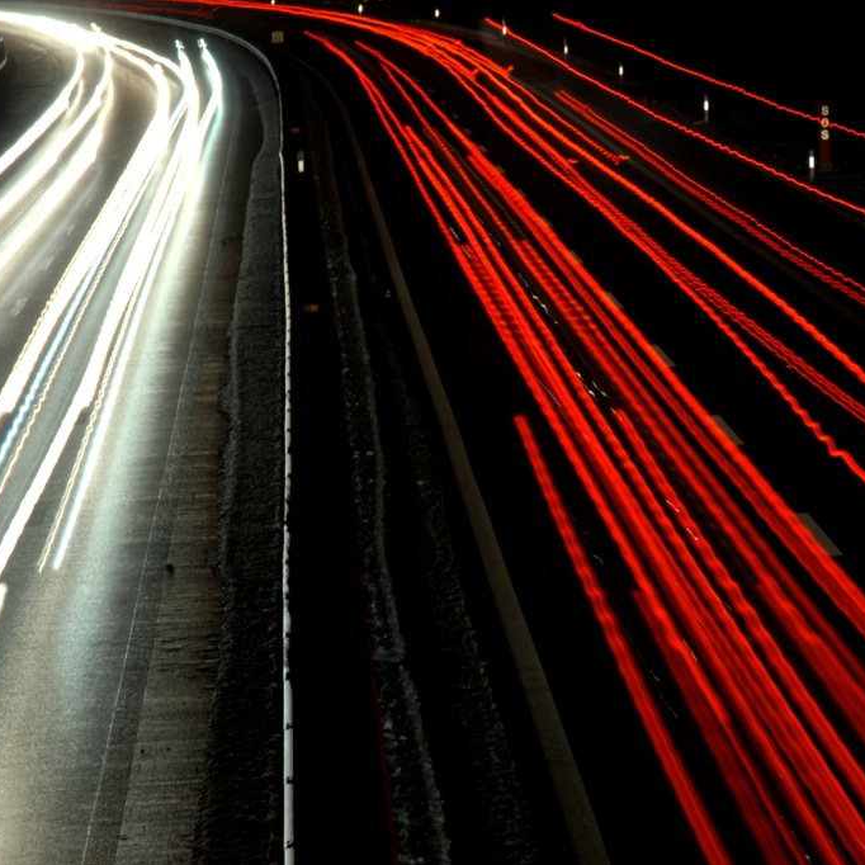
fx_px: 6502
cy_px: 433
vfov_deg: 7.6
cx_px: 350
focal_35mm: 230
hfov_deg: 7.6
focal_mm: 120
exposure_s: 10
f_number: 14
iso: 100
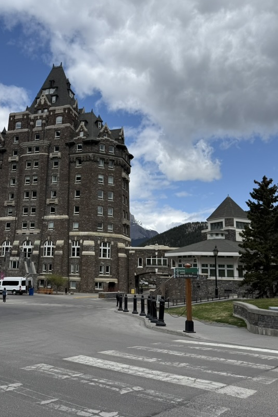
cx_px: 87
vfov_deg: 58.7
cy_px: 212
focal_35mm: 32
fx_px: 370
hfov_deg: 40.5
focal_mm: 6.76
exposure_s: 1/6711
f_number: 1.78
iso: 80
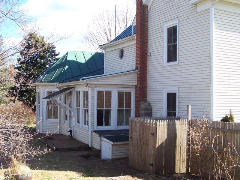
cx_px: 120
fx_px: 291
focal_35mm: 42
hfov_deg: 44.8
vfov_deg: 34.3
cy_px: 90
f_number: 3
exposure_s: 1/350
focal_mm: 7
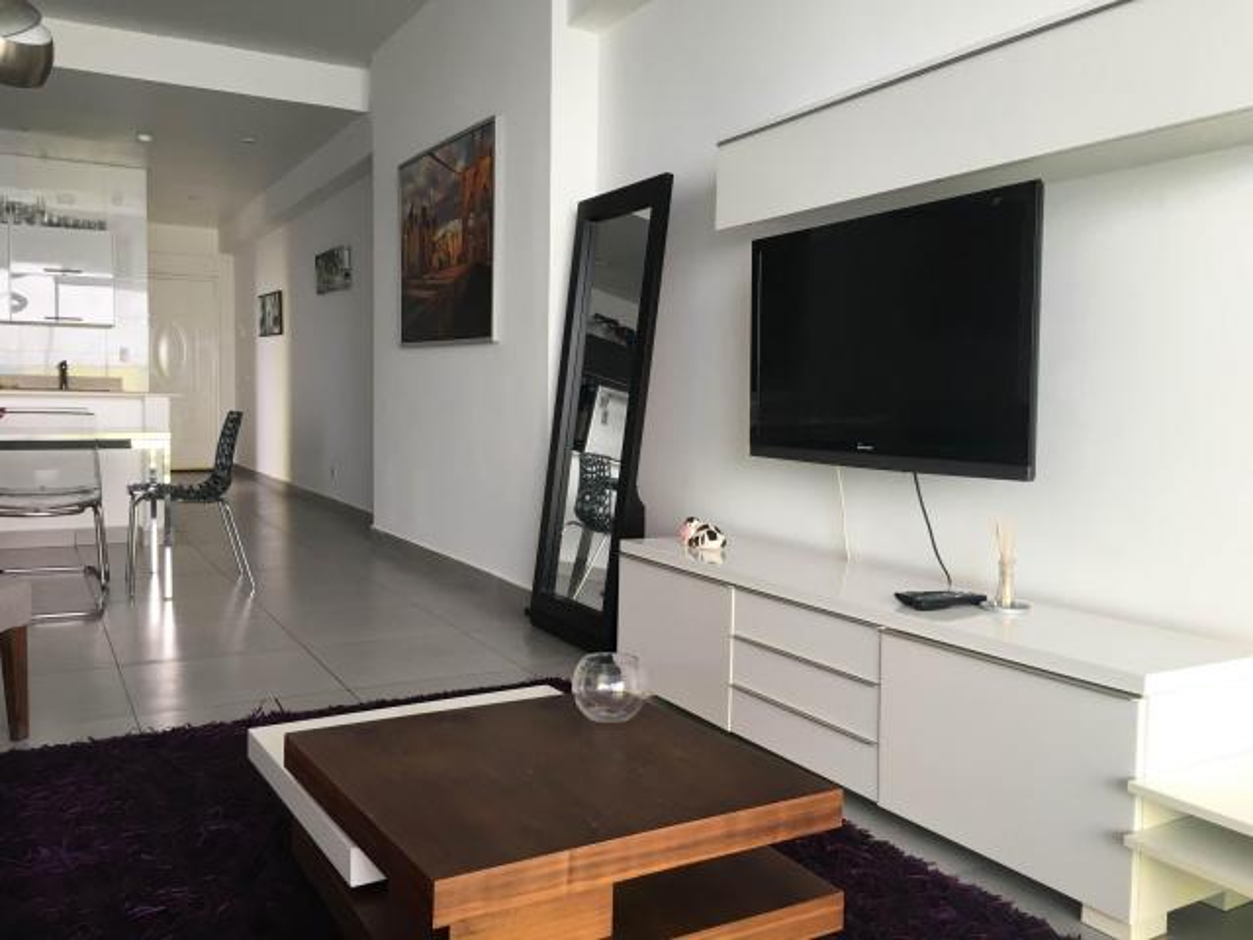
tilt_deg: -4.1
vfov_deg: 48.2
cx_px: 626
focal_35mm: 29
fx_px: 1050
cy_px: 470
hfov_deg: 61.7
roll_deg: -1.1
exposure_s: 1/40
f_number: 2.2
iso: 25
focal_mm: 4.15
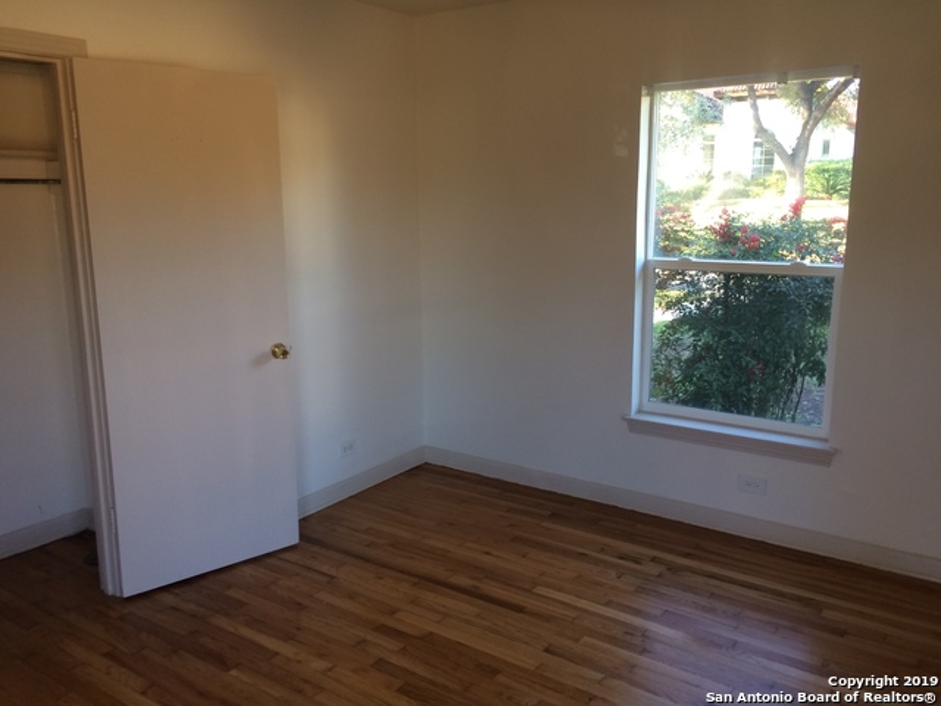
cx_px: 470
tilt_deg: -10.5
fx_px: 788
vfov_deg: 48.2
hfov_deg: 61.7
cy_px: 353
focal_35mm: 29
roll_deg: +0.3
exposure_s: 1/30
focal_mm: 4.15
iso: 40
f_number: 2.2
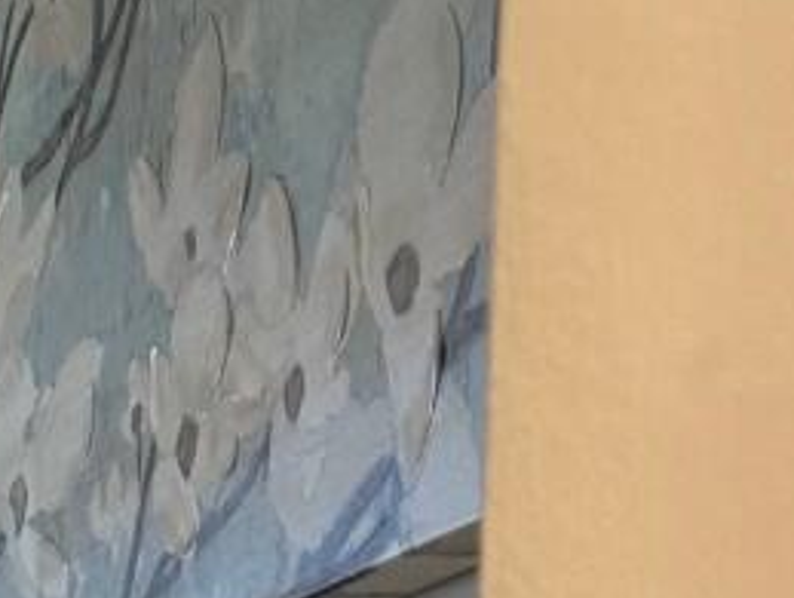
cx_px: -1079
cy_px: 1782
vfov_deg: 7.2
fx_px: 4249
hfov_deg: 9.5
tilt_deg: -5.6
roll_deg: +0.4
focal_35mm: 185
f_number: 1.78
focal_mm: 6.76
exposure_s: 1/60
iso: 200
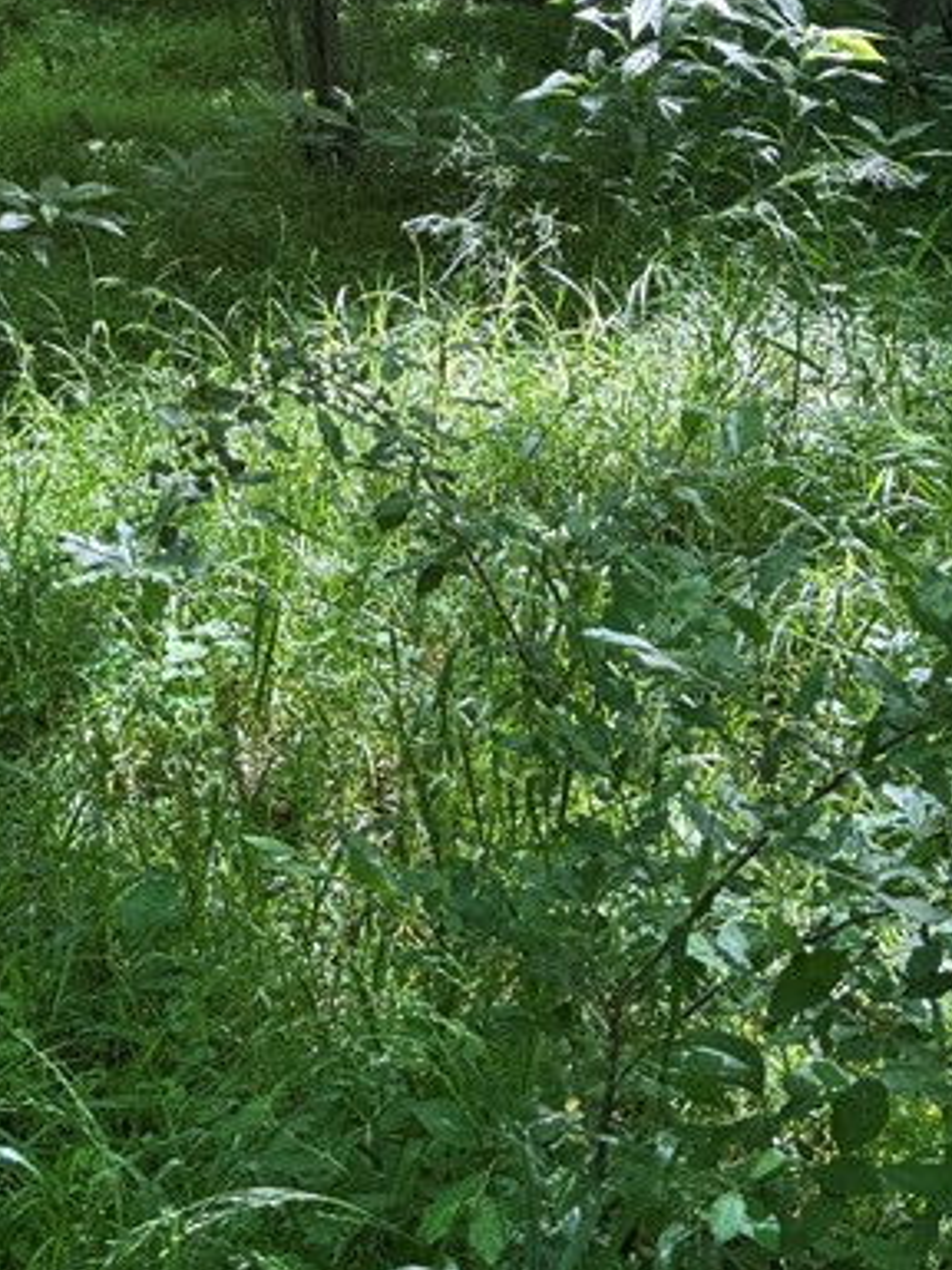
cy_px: 26
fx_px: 2347
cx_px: 145
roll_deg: -1.1
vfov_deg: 28.6
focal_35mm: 64
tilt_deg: -4.4
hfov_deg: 22.5
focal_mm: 6.76
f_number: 1.78
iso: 80
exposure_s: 1/121
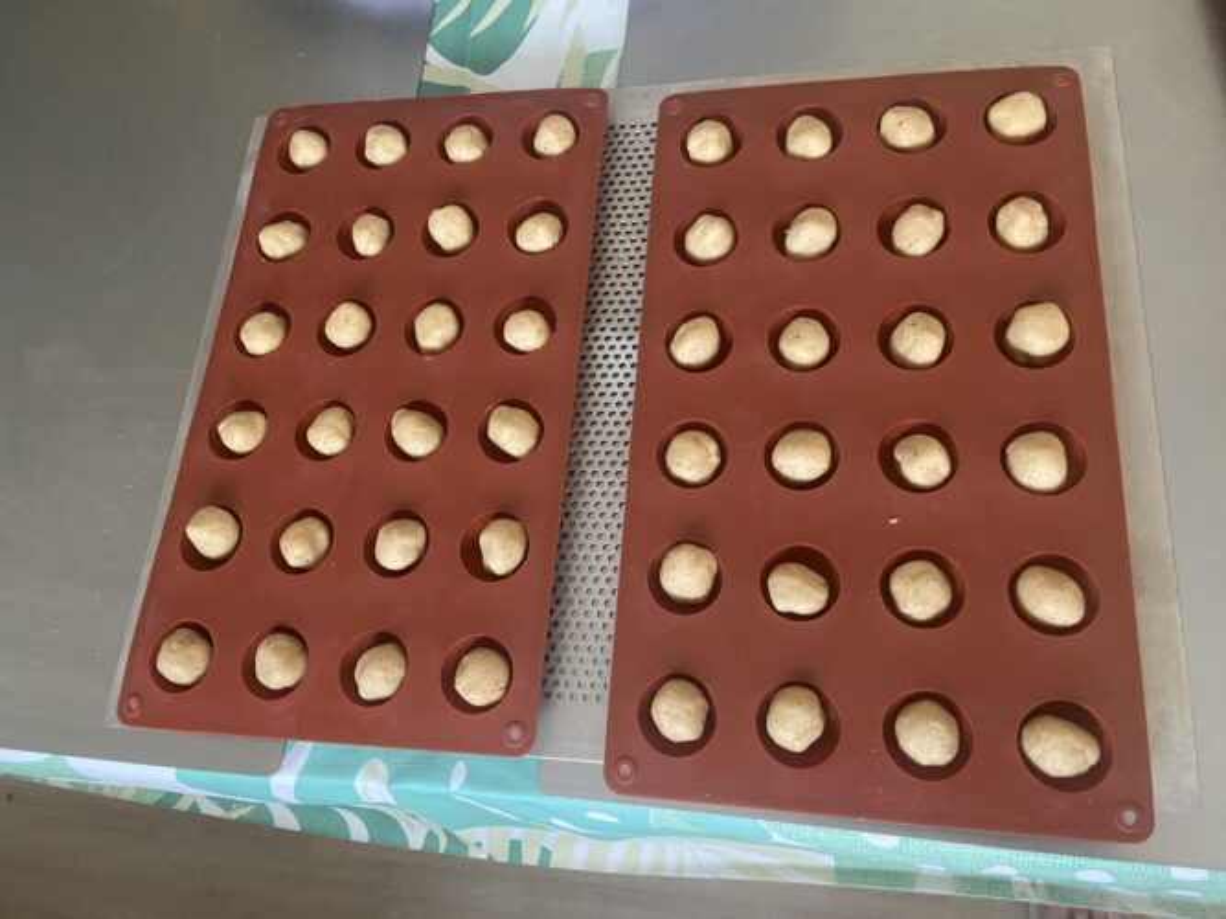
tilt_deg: -67.7
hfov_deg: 67.3
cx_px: 613
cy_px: 460
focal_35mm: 26
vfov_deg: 53.0
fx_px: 921
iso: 400
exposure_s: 1/60
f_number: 1.8
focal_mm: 4.25
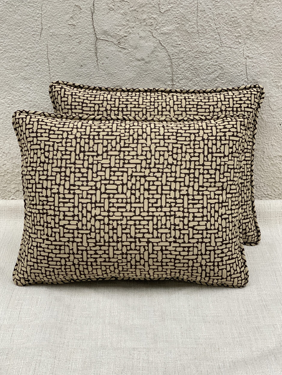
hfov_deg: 27.5
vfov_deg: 36.2
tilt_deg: -24.3
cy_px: 189
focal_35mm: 53
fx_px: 576
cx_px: 139
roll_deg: +1.1
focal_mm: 6
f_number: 2
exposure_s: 1/122
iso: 250
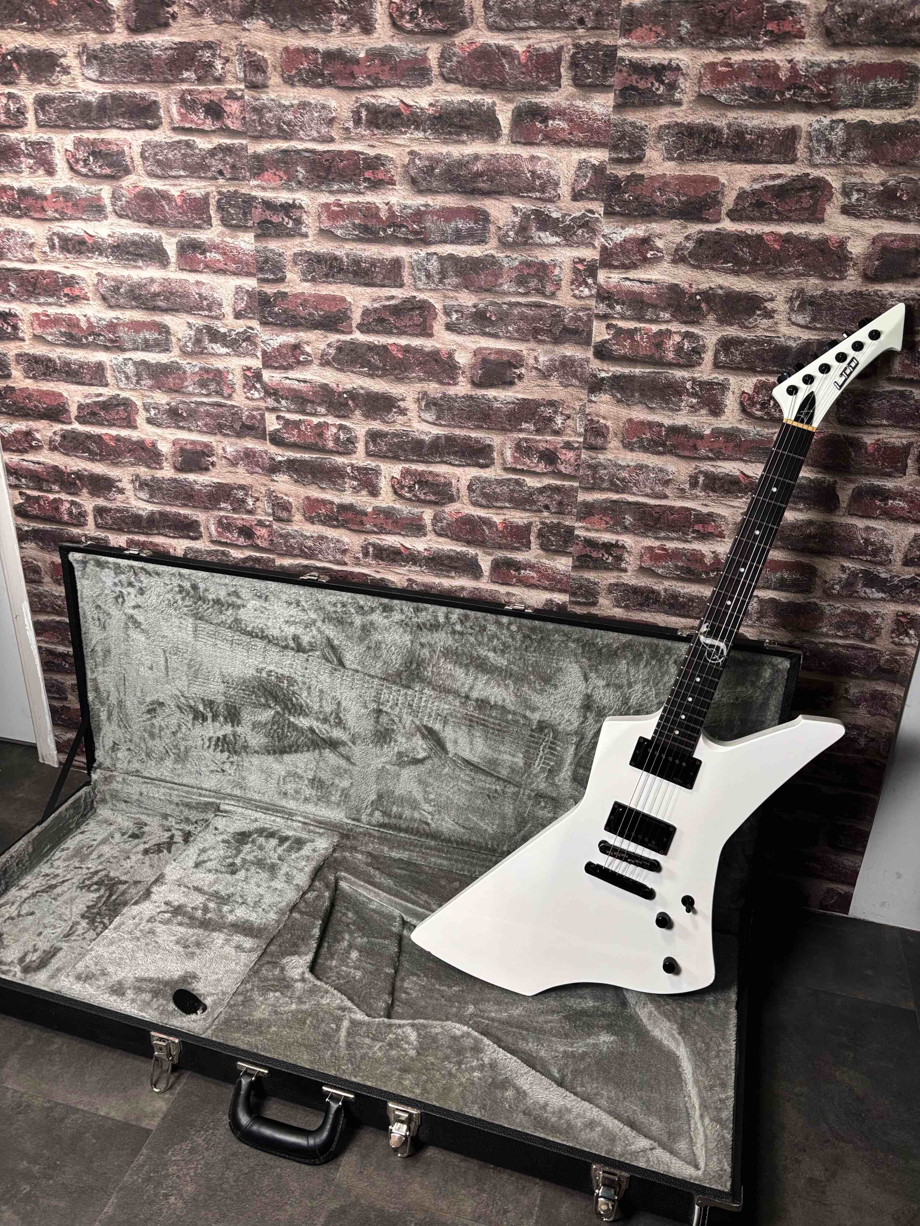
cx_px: 460
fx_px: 921
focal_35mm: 26
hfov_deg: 53.1
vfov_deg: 67.3
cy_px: 613
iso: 125
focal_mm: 5.96
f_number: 1.6
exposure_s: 1/113
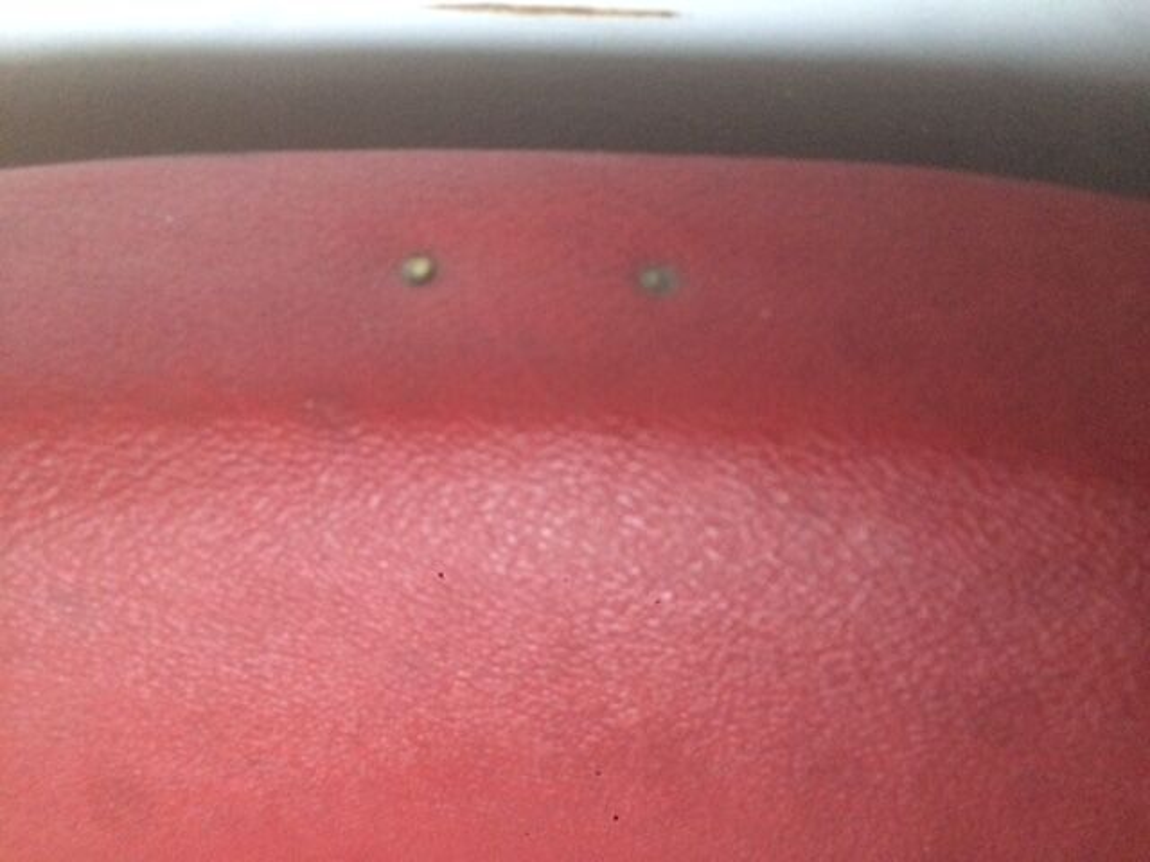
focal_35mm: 29
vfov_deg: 48.2
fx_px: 963
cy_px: 431
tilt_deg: -76.1
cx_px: 575
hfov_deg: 61.7
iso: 500
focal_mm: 4.15
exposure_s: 1/17
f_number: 2.2
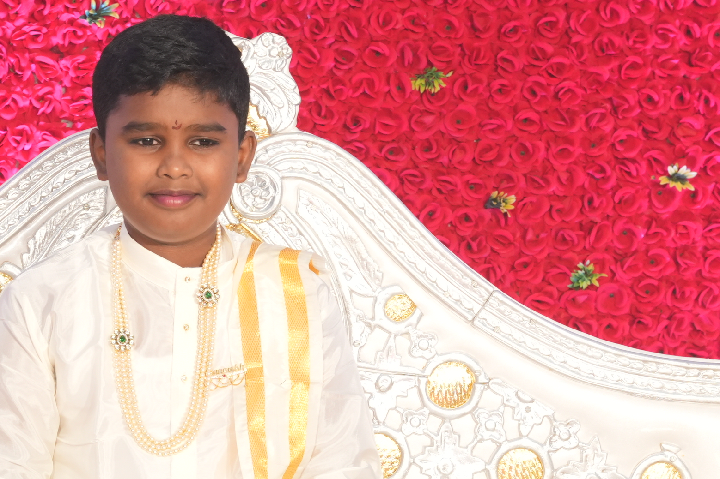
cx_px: 102
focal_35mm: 143
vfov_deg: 9.5
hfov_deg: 14.2
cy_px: 434
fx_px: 2863
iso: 1000
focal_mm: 48.4
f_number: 7.1
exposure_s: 1/125
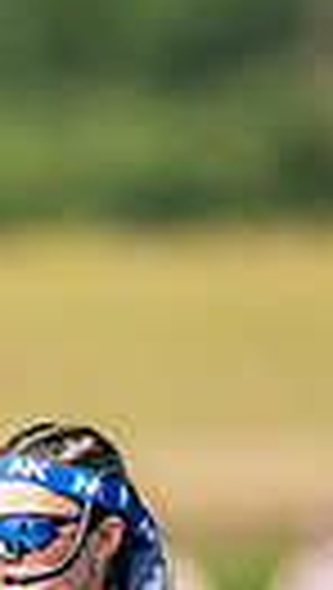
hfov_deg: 0.4
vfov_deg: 0.8
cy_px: 673
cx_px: -72
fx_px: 43405
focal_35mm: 2774
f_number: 4
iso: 160
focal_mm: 600
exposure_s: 1/2500
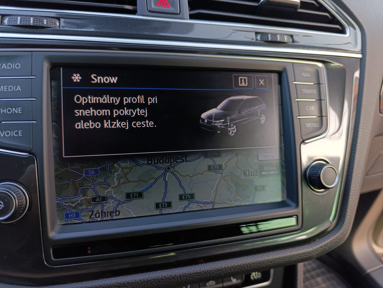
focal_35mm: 23
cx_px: 192
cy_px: 144
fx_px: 255
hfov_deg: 73.8
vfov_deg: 59.0
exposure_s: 1/100
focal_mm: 6.14
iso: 250
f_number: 1.6
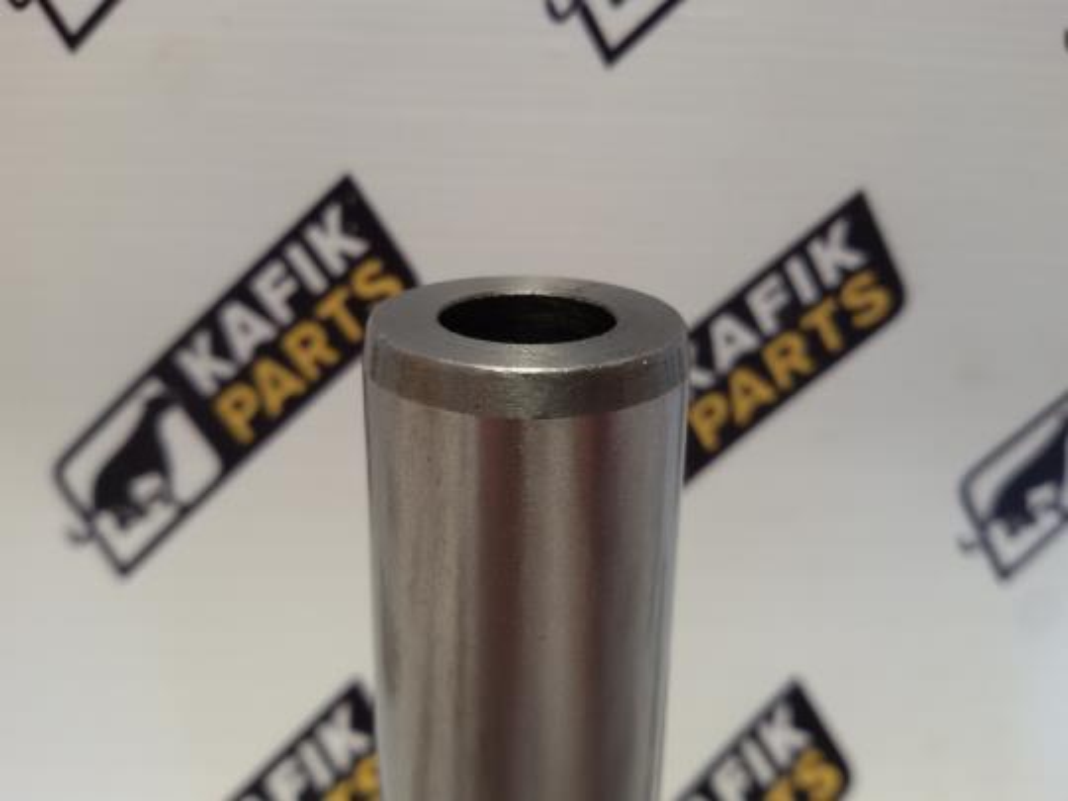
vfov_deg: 45.4
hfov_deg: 58.4
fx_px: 956
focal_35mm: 31
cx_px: 534
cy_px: 400
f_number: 2.4
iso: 50
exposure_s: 1/33
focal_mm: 2.93
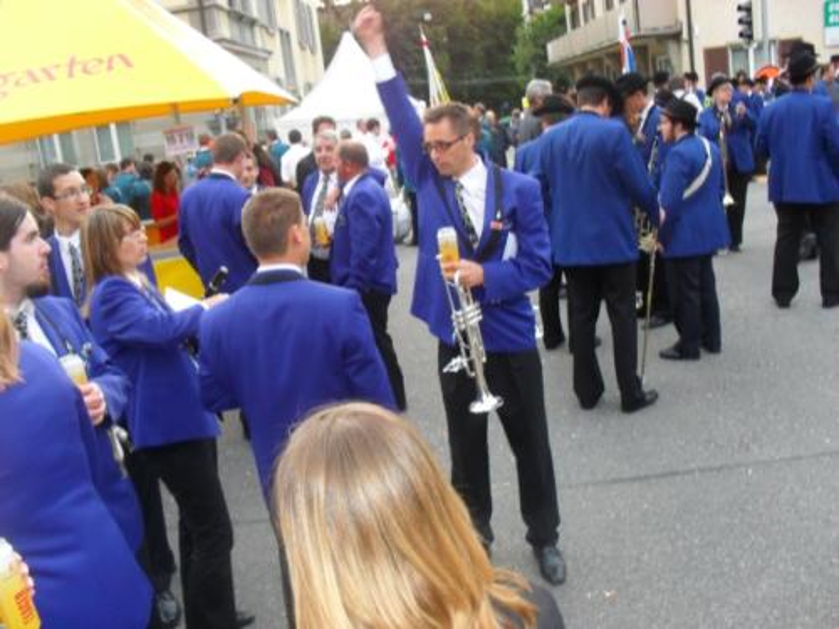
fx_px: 848
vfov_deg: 40.7
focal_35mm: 35
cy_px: 314
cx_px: 420
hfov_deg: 52.6
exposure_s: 1/45
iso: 200
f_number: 3.2
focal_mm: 6.3
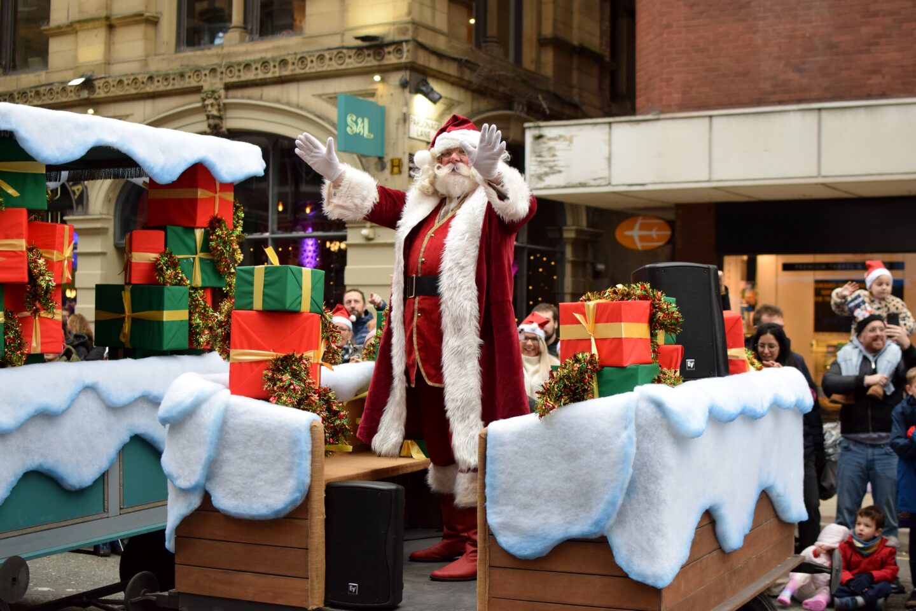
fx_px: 1336
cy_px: 306
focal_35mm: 52
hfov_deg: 37.9
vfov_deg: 25.8
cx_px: 458
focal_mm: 35
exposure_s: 1/800
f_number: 2.8
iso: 800
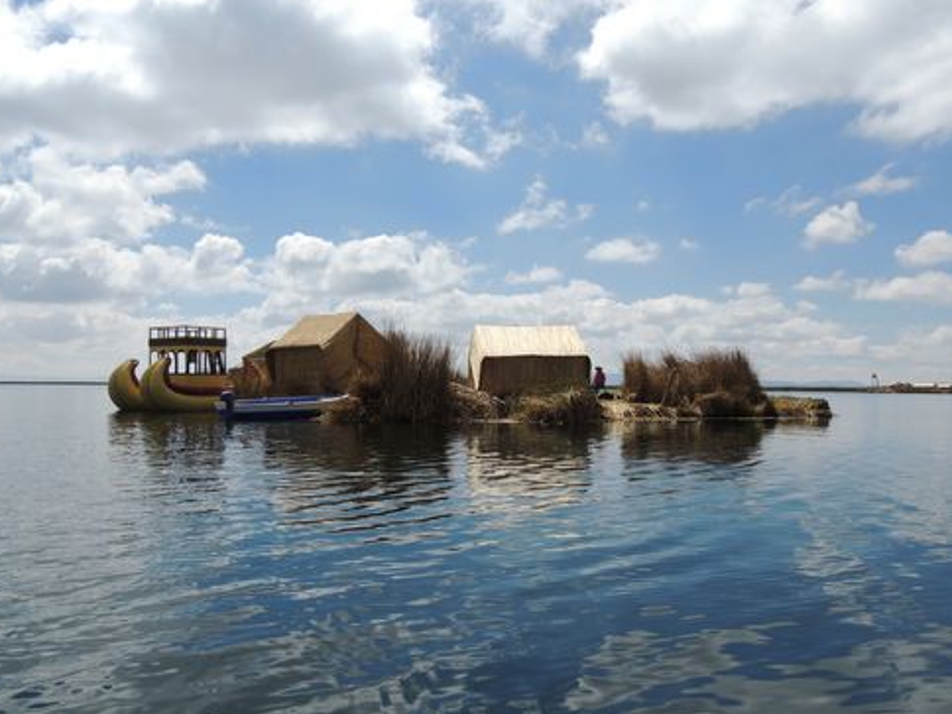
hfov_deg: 58.3
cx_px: 462
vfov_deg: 45.4
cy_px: 353
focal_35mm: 31
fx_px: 853
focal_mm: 5.3
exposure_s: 1/1600
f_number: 4.4
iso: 100
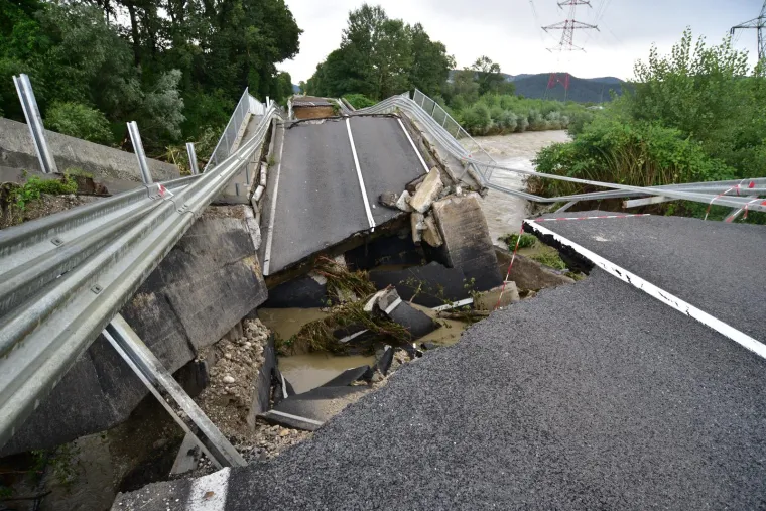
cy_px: 256
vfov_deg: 67.4
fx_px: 383
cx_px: 383
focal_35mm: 18
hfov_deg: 90.0
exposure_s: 1/640
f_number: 3.5
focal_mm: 18
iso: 1000
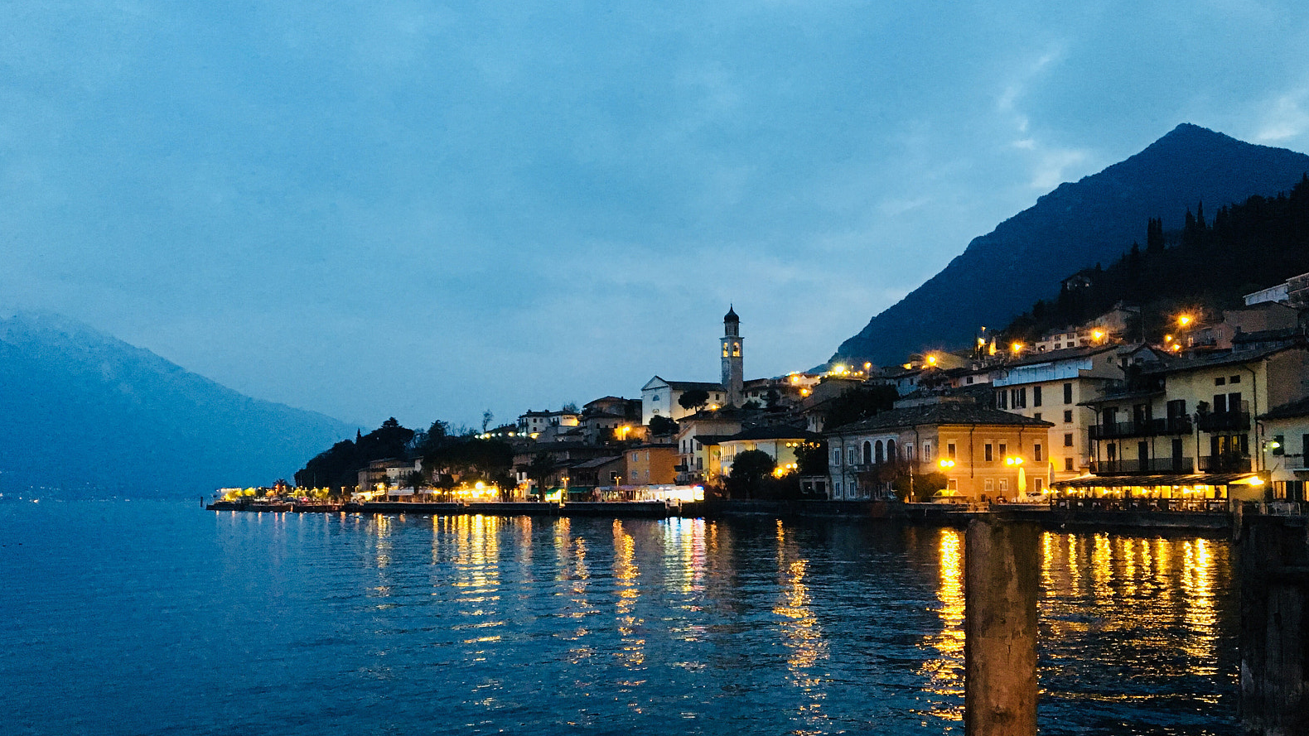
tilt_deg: +1.1
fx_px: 1111
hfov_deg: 61.0
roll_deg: +1.2
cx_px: 650
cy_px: 455
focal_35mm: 32
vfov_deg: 36.5
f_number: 2.2
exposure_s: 1/17
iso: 400
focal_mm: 4.15
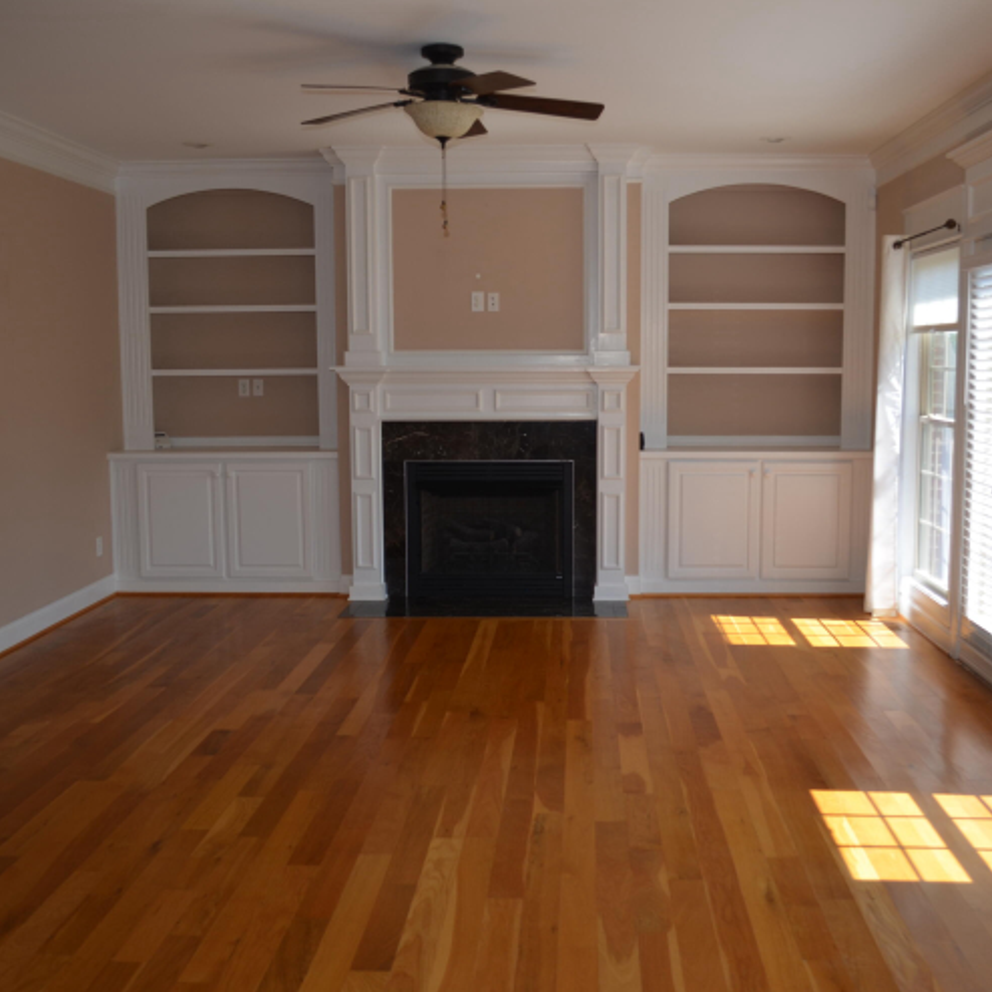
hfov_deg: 47.2
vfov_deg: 47.2
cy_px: 500
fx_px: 1135
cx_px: 531
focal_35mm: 35
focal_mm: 18
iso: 110
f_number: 3.5
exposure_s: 1/200
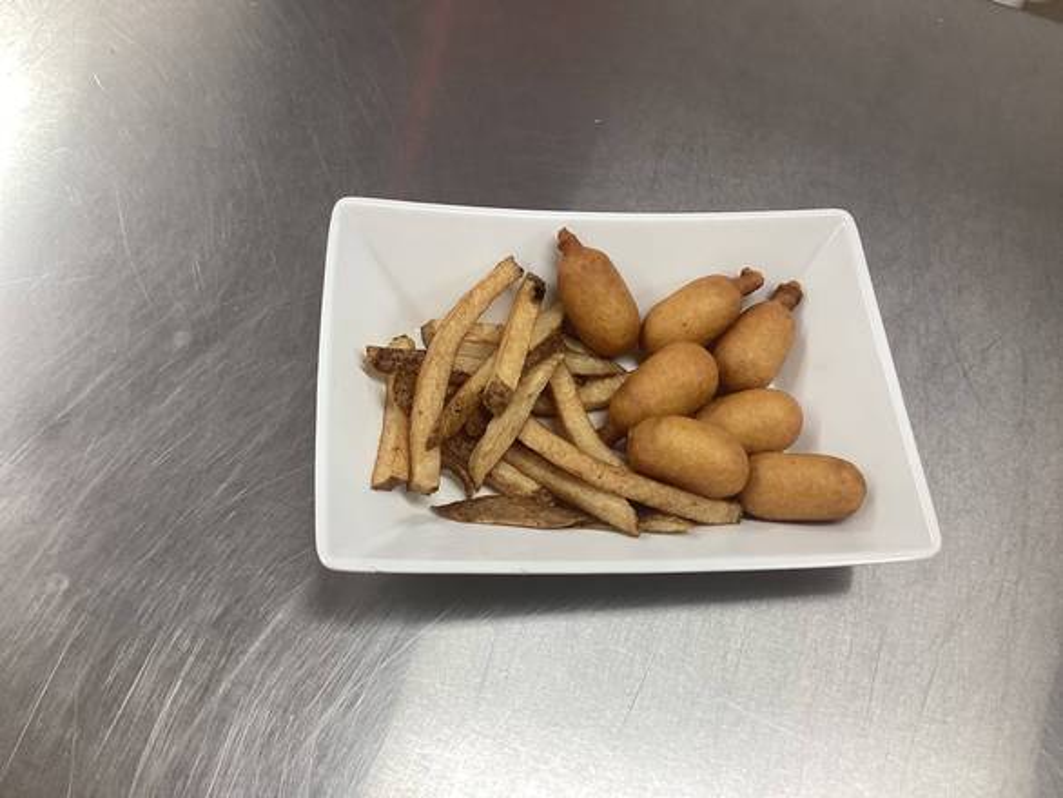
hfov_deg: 58.3
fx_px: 952
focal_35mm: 31
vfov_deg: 45.5
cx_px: 532
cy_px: 399
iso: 50
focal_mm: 3.3
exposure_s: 1/60
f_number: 2.4
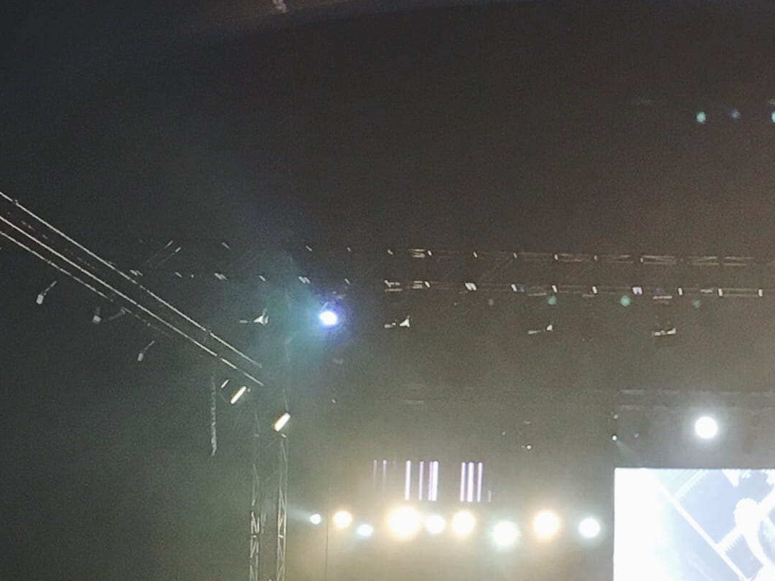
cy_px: 431
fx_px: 2441
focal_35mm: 109
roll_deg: +0.0
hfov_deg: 17.5
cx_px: 825
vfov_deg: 13.5
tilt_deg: +6.2
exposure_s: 1/33
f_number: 2.2
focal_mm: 4.15
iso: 40
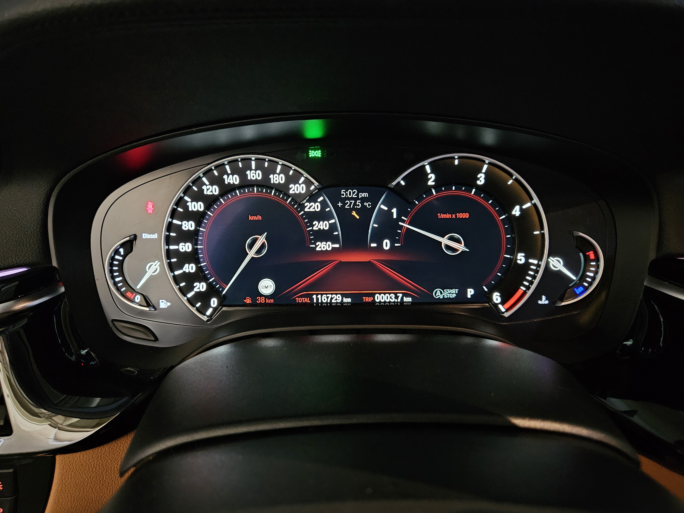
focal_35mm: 23
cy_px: 256
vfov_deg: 58.9
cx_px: 342
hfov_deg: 73.9
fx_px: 454
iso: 1600
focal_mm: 5.4
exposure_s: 1/24
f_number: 1.8
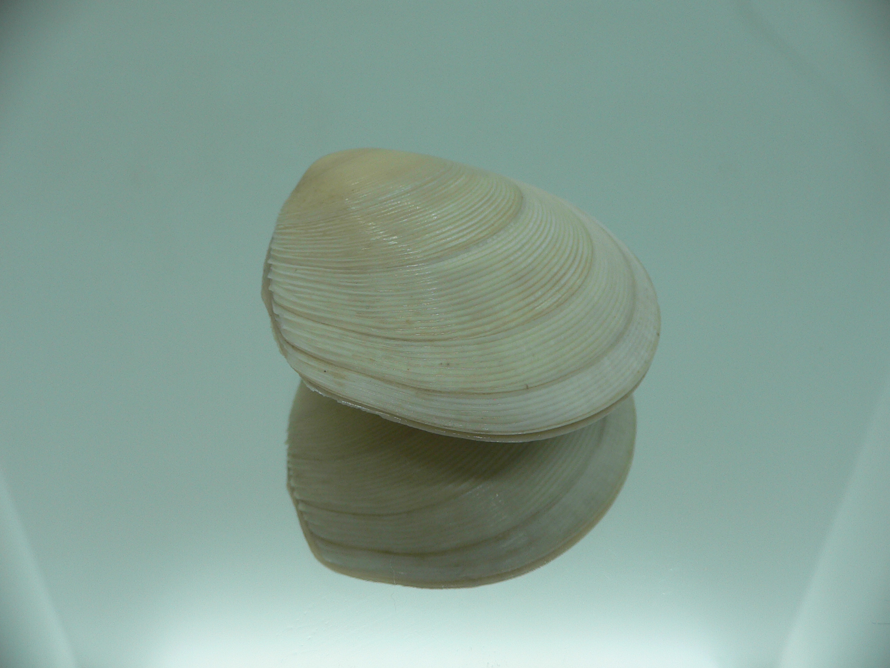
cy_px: 334
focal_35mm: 35
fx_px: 900
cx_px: 445
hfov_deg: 52.6
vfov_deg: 40.7
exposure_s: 1/80
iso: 80
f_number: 2.8
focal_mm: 4.6
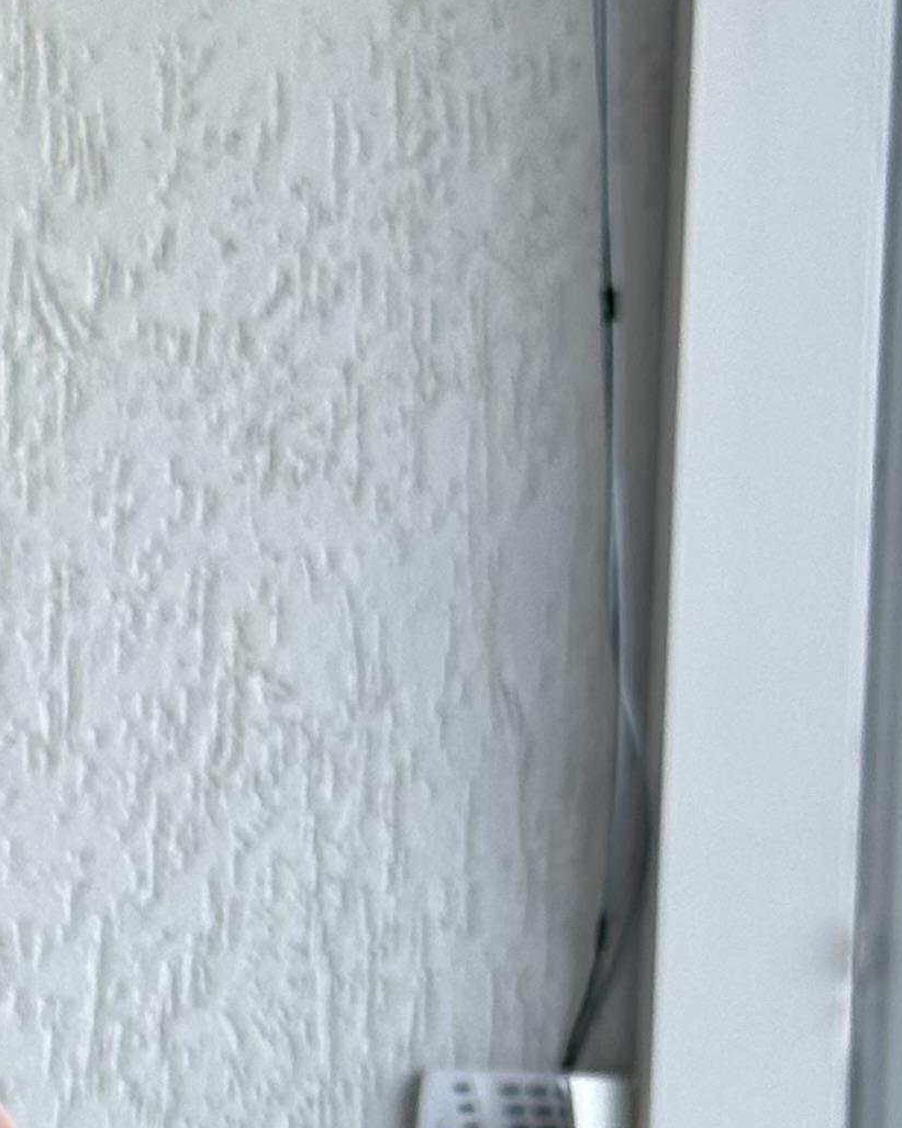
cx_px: -326
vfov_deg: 10.2
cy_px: 1700
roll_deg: -1.2
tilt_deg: -20.2
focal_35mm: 184
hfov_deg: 8.3
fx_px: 6143
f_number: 1.78
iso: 64
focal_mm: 6.86
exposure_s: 1/190
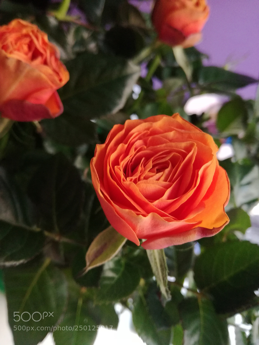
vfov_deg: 65.3
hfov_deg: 51.4
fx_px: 269
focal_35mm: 27
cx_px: 130
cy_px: 172
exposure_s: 1/25
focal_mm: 3.79
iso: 320
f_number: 2
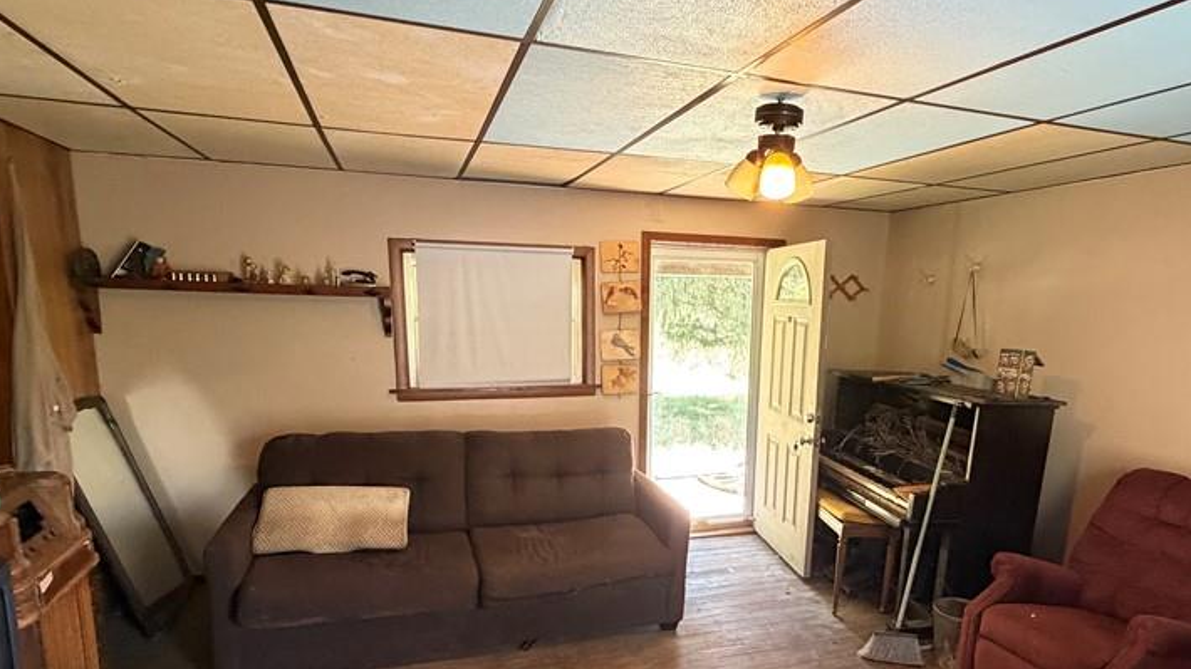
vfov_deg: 50.8
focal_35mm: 22
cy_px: 429
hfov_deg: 80.8
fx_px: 695
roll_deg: +0.1
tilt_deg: -12.4
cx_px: 671
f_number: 2.2
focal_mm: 2.22
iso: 640
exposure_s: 1/60
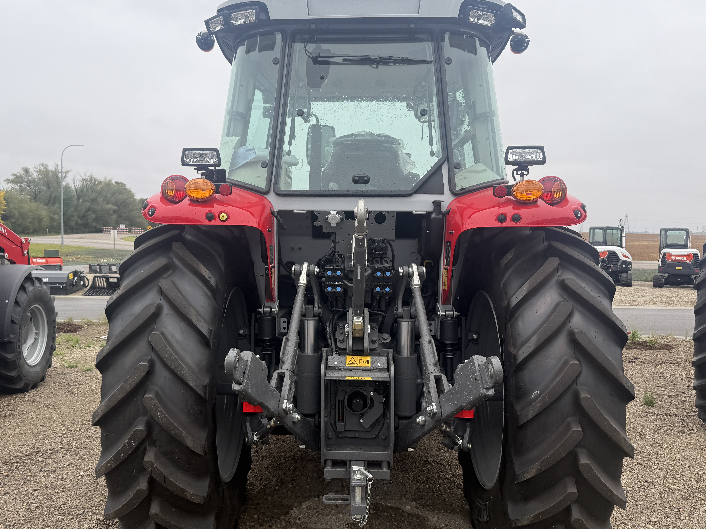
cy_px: 272
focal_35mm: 31
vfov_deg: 45.4
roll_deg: -2.8
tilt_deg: -1.3
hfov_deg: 58.2
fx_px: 632
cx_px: 320
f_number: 1.78
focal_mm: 6.76
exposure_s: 1/470
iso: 80
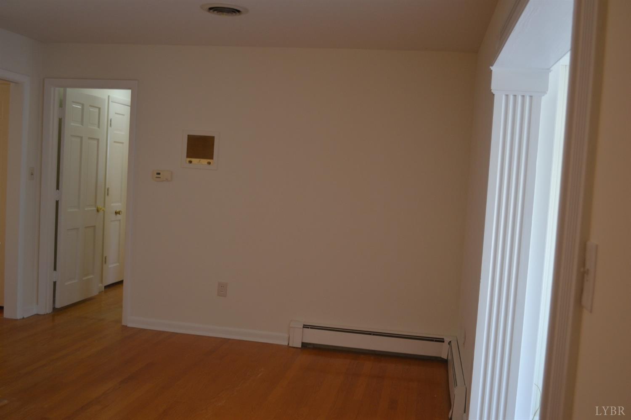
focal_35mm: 36
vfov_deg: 36.9
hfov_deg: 53.1
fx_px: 631
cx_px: 316
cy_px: 210
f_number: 4
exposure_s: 1/50
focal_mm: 24
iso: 400
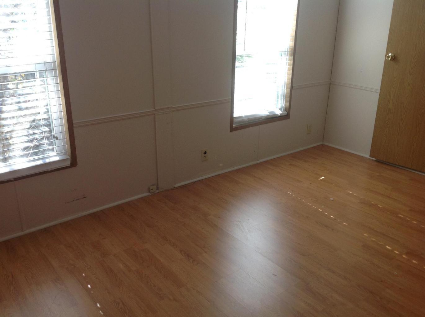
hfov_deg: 52.7
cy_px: 158
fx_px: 429
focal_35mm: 35
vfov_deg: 40.6
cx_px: 212
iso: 64
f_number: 2.4
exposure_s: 1/60
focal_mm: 4.28
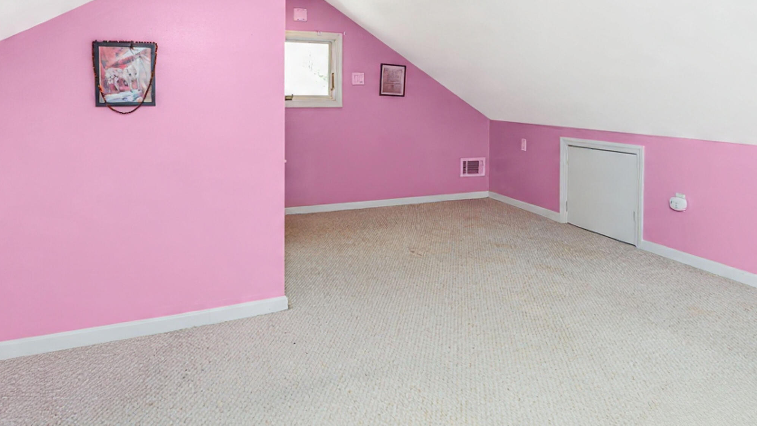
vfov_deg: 44.3
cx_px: 448
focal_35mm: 25
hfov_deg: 73.4
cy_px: 102
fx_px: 502
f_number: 4
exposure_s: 1/25
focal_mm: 16
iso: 50
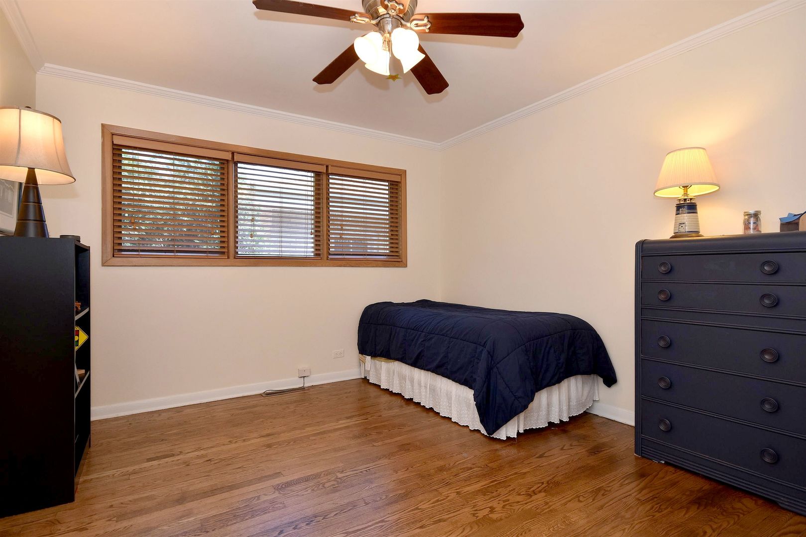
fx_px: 437
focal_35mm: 20
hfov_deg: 85.4
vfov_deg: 63.2
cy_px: 268
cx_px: 403
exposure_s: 1/20
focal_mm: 13
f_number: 8
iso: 320
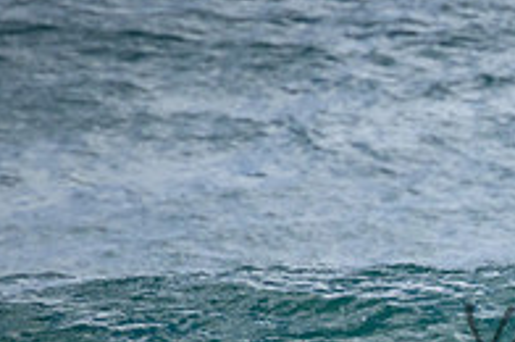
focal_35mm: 2374
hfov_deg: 0.9
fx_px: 33906
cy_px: 322
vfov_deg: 0.6
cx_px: 736
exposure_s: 1/1250
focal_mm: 800
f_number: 11
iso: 2800
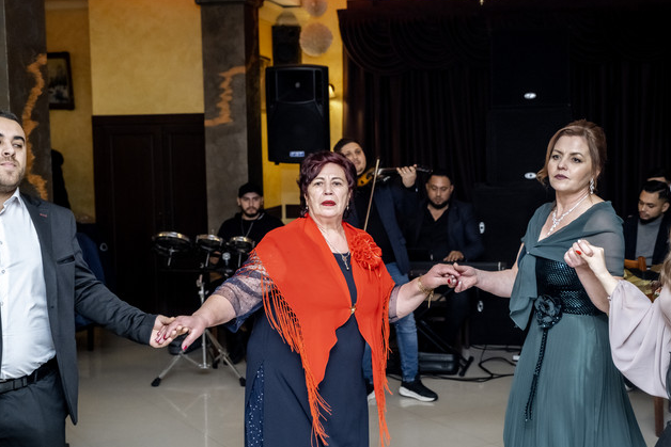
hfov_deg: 38.2
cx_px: 339
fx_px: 969
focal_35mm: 52
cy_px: 221
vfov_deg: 26.0
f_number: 2.8
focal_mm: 34.2
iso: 1600
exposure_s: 1/160
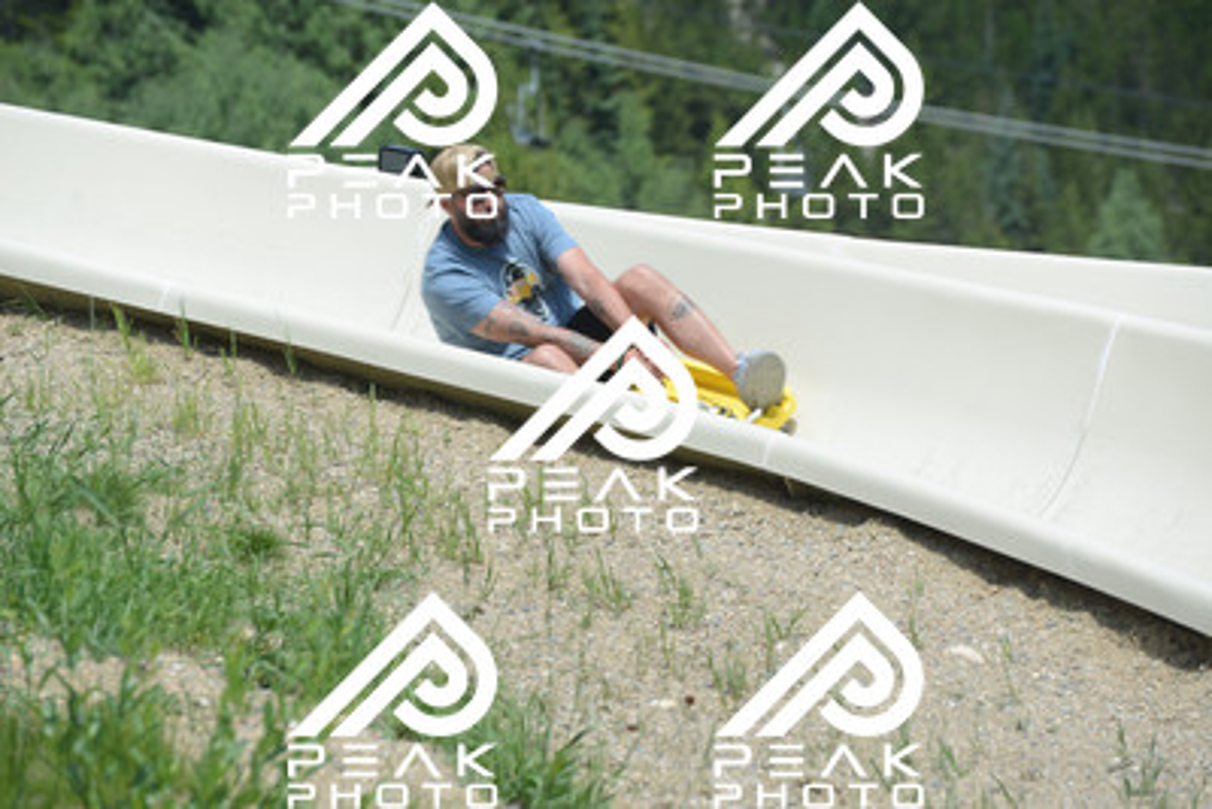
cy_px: 404
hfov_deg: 10.5
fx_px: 6567
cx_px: 606
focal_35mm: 195
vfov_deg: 7.0
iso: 320
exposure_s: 1/640
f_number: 6.3
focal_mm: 195
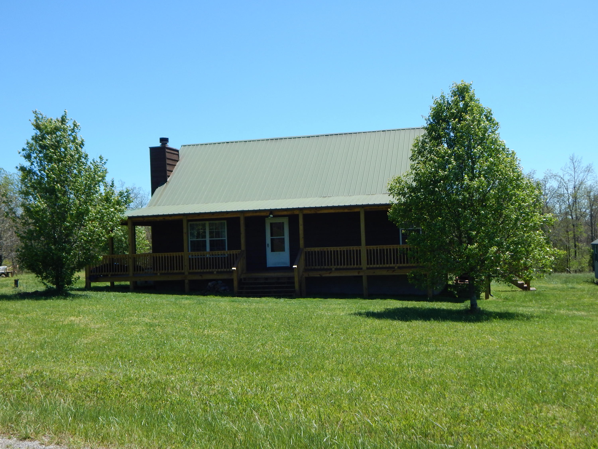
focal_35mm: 43
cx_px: 299
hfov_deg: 43.9
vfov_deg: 33.6
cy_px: 224
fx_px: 743
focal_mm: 7.7
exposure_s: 1/1250
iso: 125
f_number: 3.6
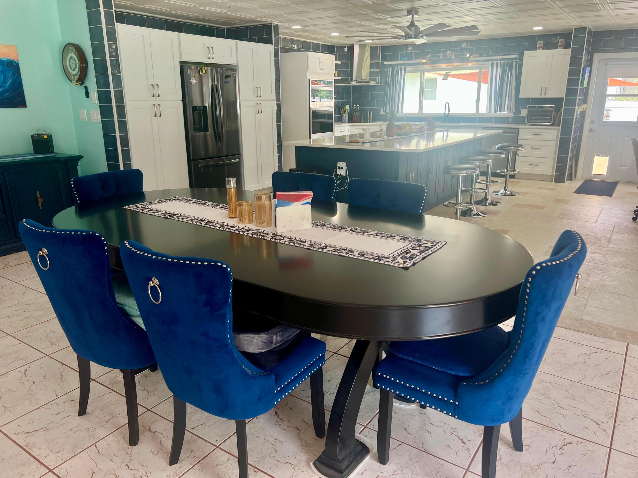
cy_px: 239
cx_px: 319
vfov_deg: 53.1
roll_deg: +0.7
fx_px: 479
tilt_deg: -15.5
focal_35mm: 26
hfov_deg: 67.3
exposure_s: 1/120
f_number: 1.5
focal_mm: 5.7
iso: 32
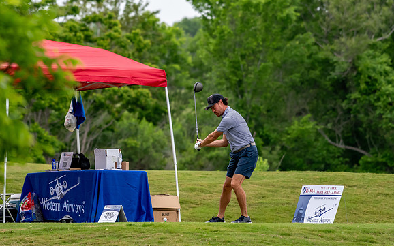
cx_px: 197
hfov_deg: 4.7
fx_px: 4777
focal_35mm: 445
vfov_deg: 3.0
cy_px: 130
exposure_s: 1/2000
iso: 1400
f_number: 5.6
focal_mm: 290
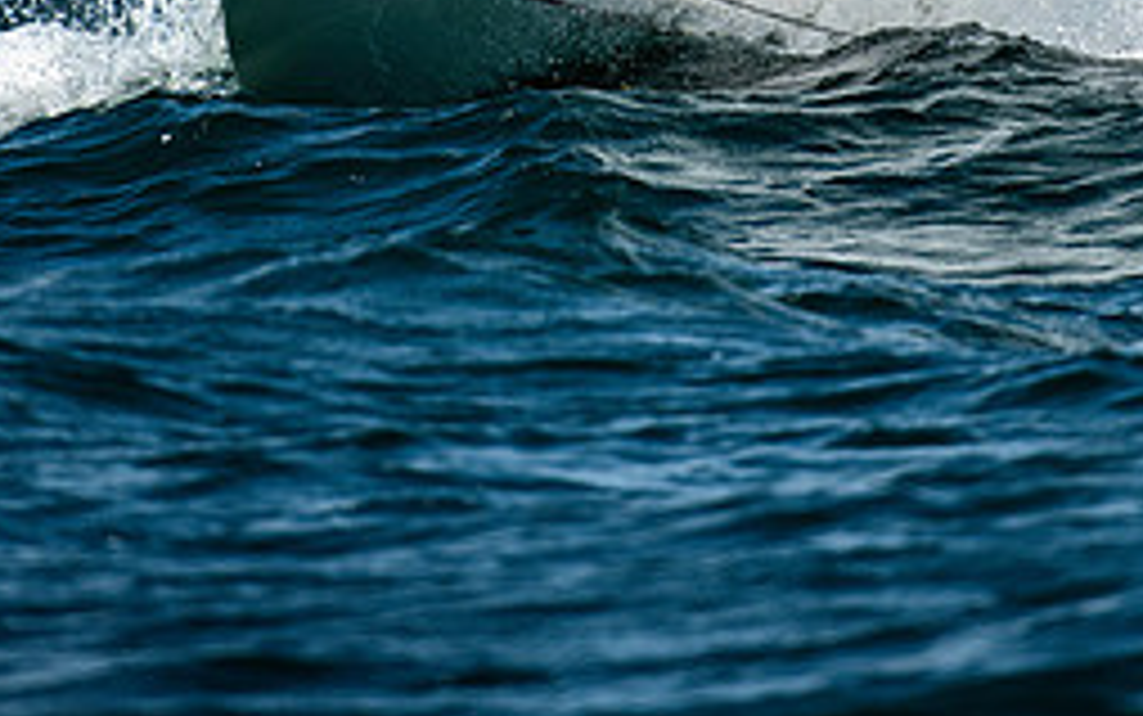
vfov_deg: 1.2
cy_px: -284
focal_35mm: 1083
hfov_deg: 1.9
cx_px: 576
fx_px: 33751
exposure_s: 1/3200
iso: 400
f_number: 5
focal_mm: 400
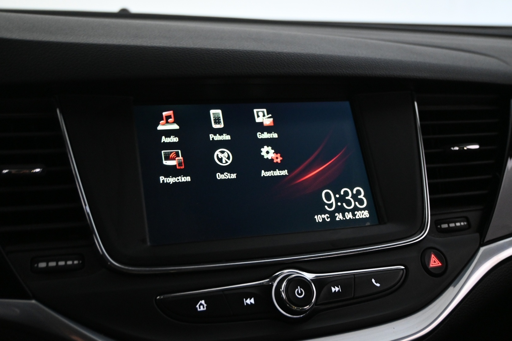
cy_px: 170
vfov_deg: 32.4
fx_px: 587
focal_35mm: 41
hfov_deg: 47.2
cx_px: 256
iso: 2800
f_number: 4.5
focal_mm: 27.5
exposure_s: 1/40
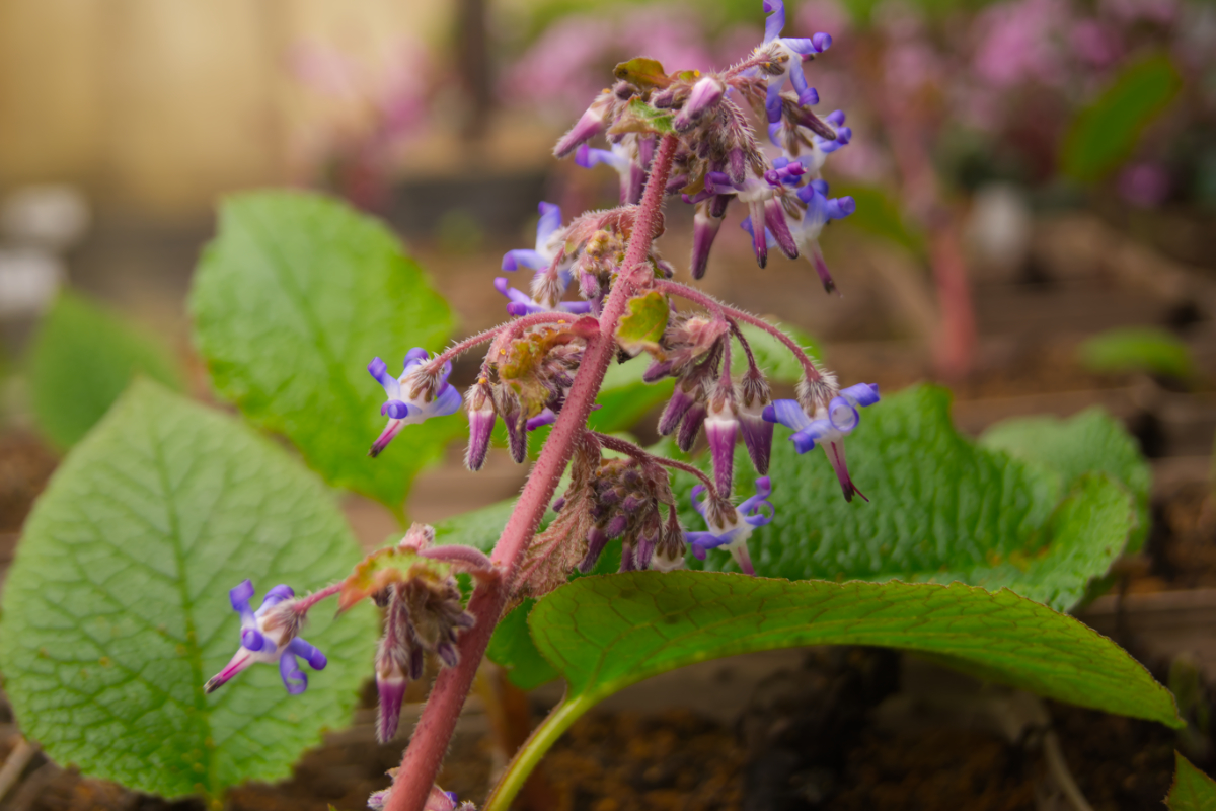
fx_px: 2280
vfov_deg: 20.2
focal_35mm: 68
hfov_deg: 29.9
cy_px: 406
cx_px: 608
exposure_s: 1/80
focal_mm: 45
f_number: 5.6
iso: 200
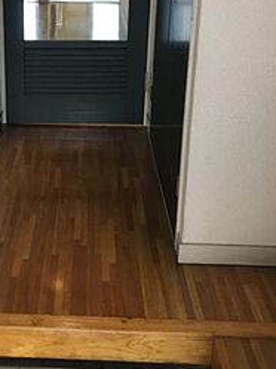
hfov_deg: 25.7
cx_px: 68
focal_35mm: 56
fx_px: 597
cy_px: 99
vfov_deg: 33.8
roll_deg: -0.5
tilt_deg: -18.7
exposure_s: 1/33
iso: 40
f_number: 2.2
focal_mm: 4.15
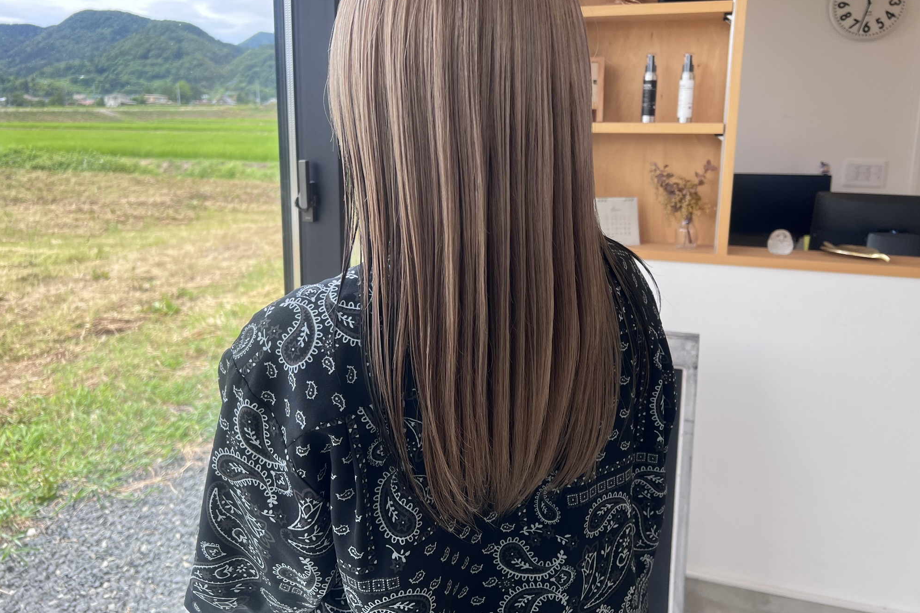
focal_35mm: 28
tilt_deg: -11.3
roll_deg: -1.7
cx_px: 445
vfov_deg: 46.3
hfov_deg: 65.5
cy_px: 265
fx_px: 716
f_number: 1.5
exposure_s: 1/539
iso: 50
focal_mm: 5.7
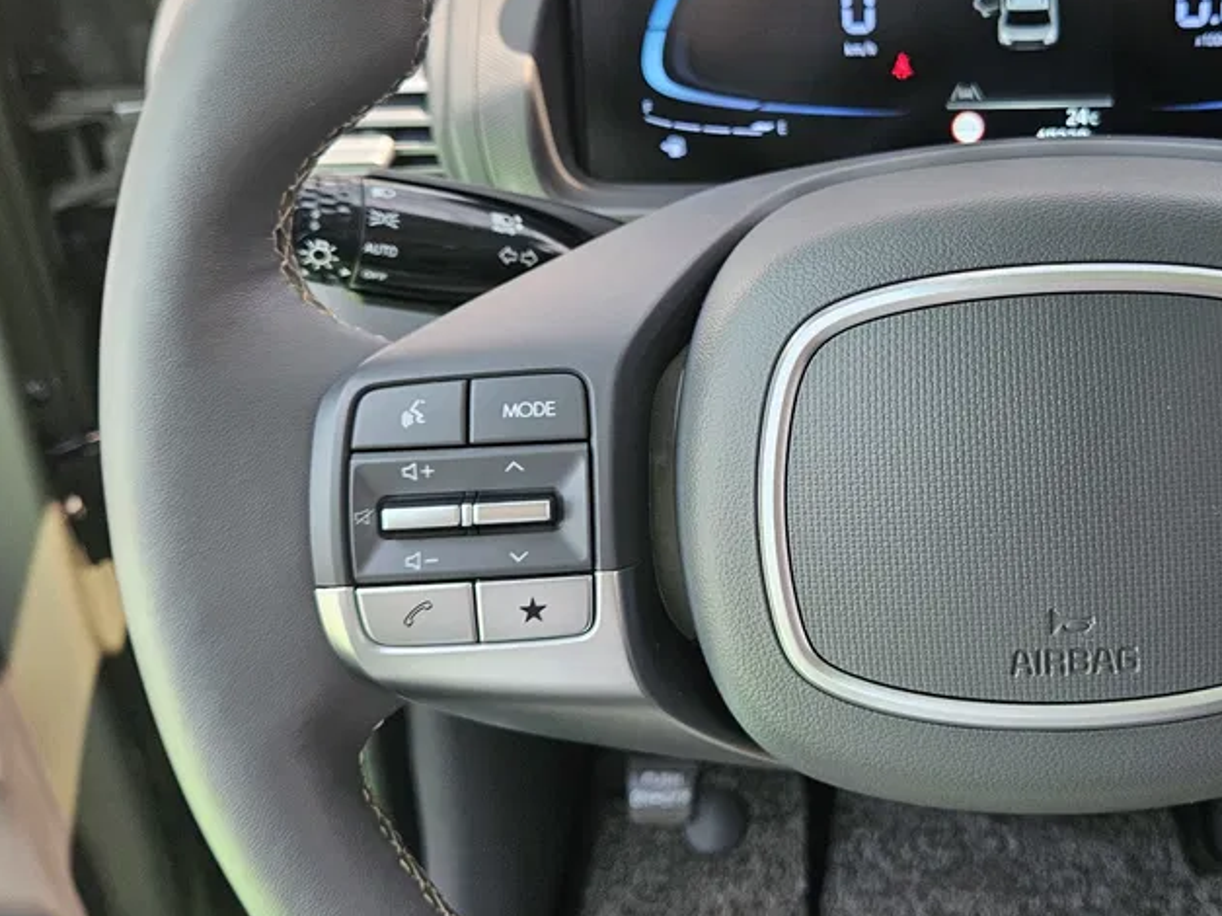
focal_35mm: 44
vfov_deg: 32.8
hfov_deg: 41.6
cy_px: 398
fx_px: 1553
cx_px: 926
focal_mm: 5.4
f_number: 1.8
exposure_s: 1/120
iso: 80
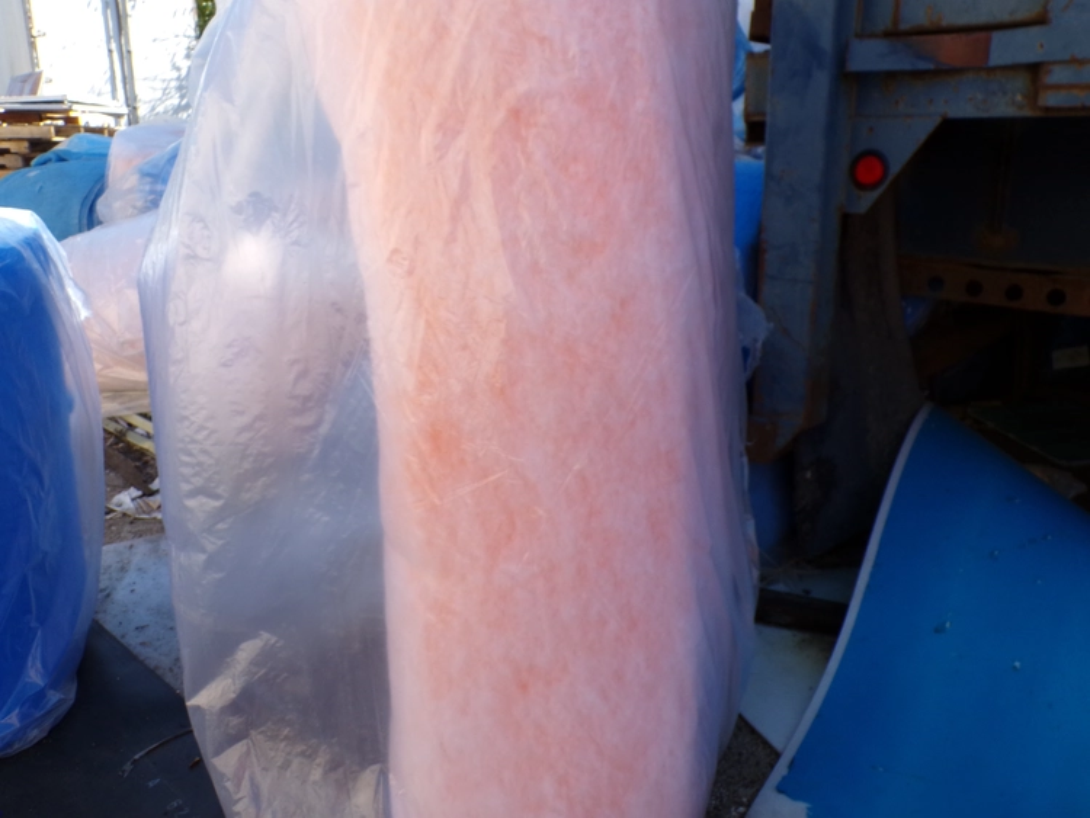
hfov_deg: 63.4
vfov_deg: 49.8
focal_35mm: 28
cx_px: 545
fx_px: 882
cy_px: 409
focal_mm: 5
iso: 100
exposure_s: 1/220
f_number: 4.6
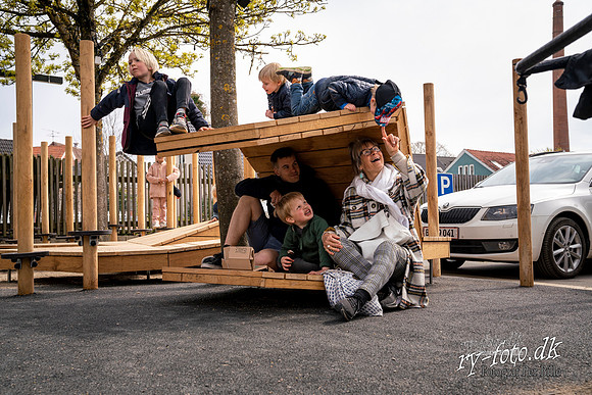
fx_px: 658
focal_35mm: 40
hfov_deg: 48.4
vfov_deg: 33.4
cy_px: 198
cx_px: 296
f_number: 6.3
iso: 400
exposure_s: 1/800
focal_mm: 40
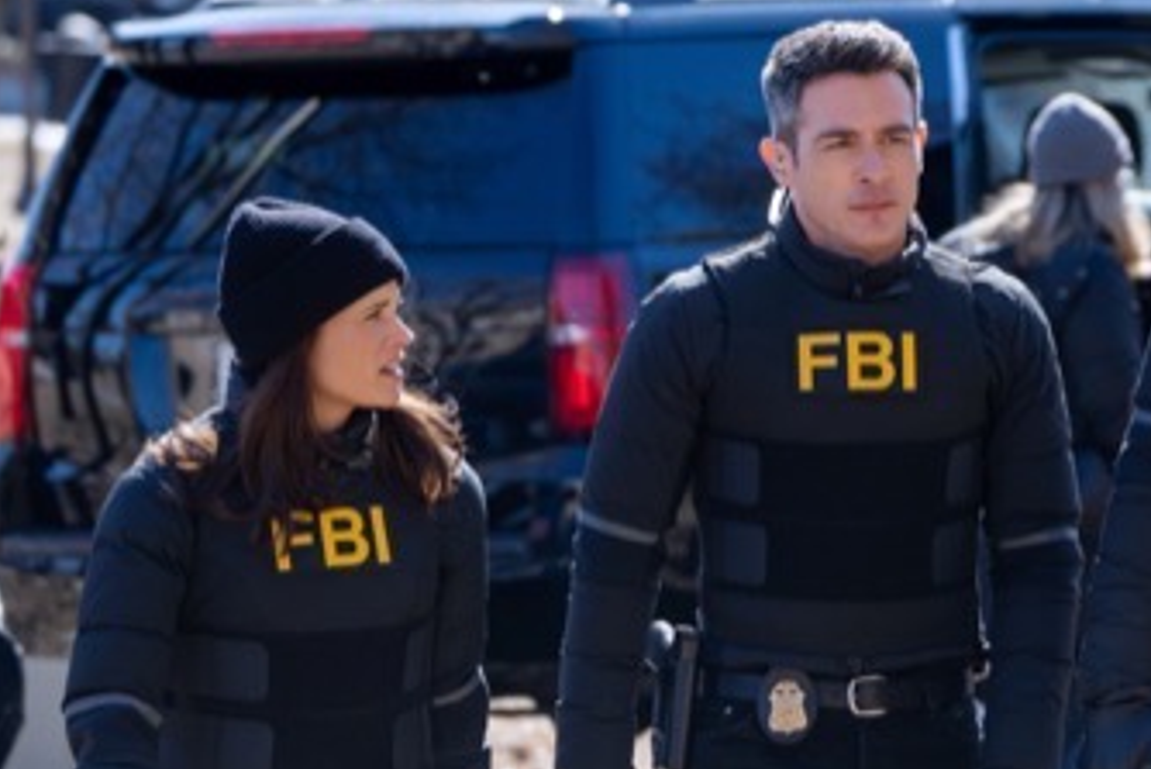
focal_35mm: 299
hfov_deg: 6.9
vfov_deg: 4.6
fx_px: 9563
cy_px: 433
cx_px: 827
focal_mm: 200
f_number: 6.3
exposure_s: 1/320
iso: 200
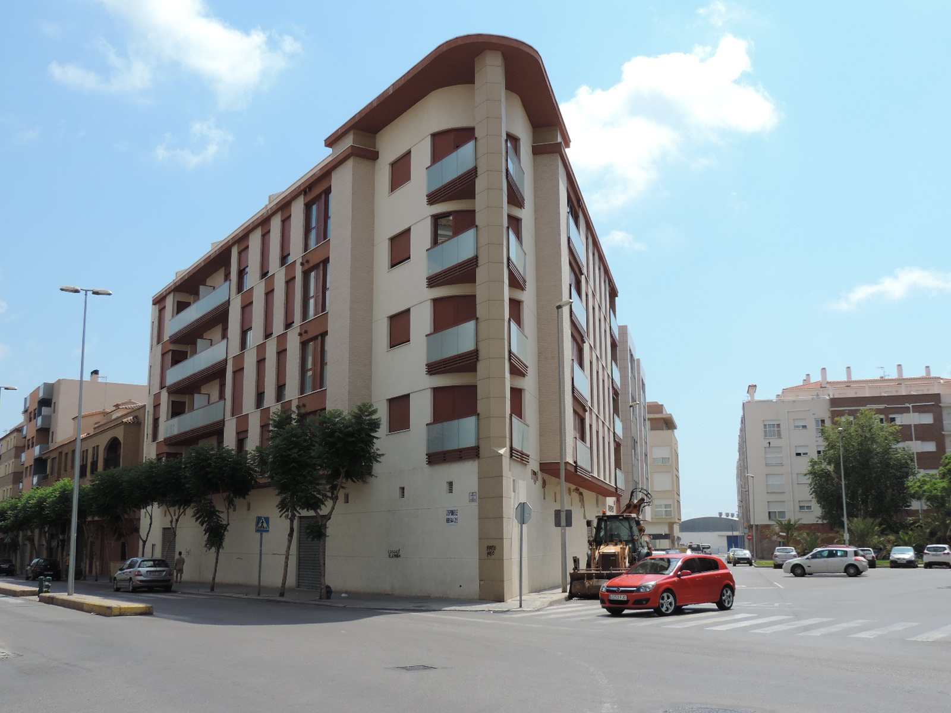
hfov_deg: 52.6
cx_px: 476
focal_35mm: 35
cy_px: 356
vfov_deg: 40.7
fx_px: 962
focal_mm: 6.2
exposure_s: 1/1250
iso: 80
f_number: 3.3
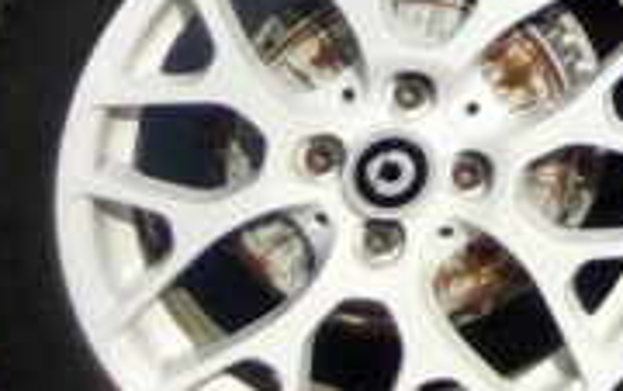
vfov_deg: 5.0
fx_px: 3961
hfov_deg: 7.7
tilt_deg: +4.2
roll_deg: -0.1
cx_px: 1930
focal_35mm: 233
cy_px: -1208
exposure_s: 1/3663
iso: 25
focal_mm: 4.15
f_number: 2.2
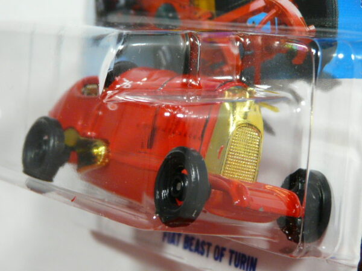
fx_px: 1213
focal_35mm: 116
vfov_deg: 12.8
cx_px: 181
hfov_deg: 17.0
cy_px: 136
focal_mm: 12
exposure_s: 1/50
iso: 200
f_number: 3.2
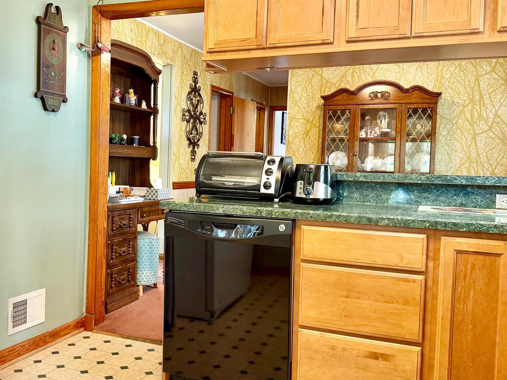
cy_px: 183
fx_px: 542
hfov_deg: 49.5
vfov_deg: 38.7
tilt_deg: -2.7
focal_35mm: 37
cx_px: 183
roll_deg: -0.9
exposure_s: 1/60
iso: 250
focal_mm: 6.76
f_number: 1.78
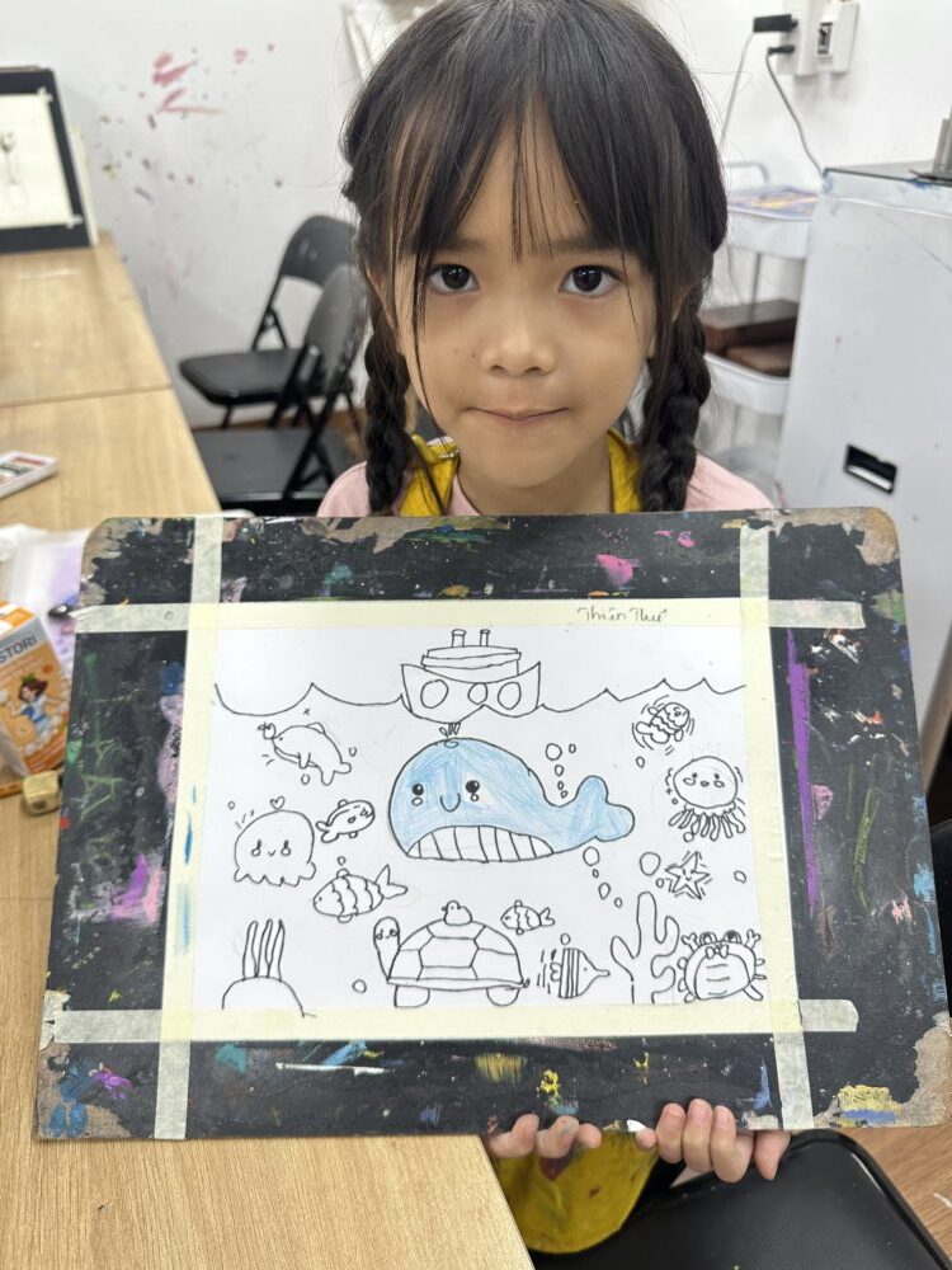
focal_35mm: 24
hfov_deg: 56.8
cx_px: 476
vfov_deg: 71.6
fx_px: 880
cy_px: 635
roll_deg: +0.4
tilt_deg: -31.0
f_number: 1.78
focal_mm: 6.86
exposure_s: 1/112
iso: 64
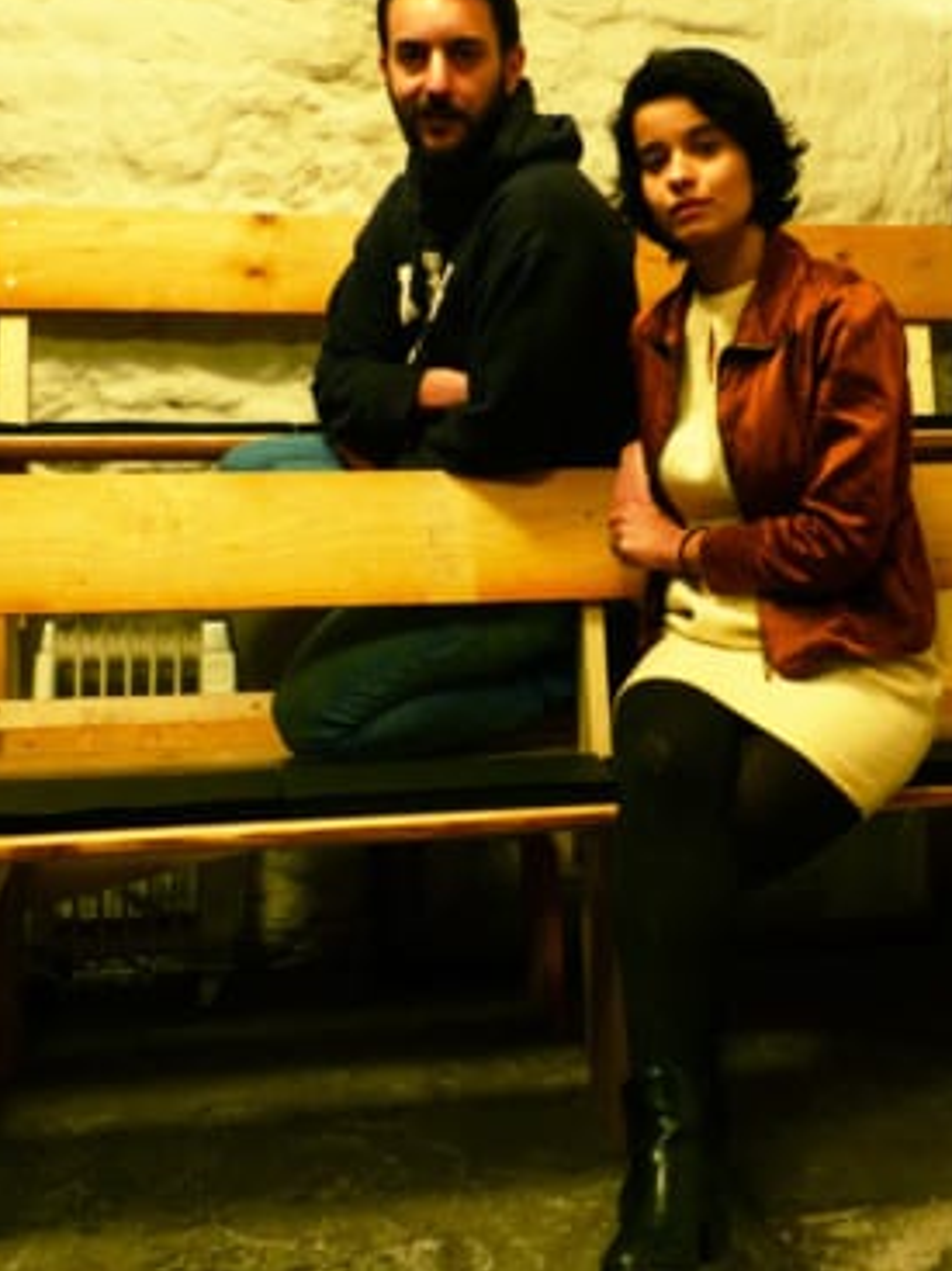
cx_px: 583
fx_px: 1651
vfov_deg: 42.0
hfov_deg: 32.0
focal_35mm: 45
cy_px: 537
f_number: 2.8
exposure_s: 1/13
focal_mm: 5.9
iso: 200
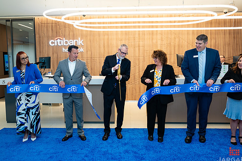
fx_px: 202
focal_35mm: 30
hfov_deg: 61.9
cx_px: 117
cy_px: 78
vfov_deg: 43.6
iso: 500
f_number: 3.5
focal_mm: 24
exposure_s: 1/200
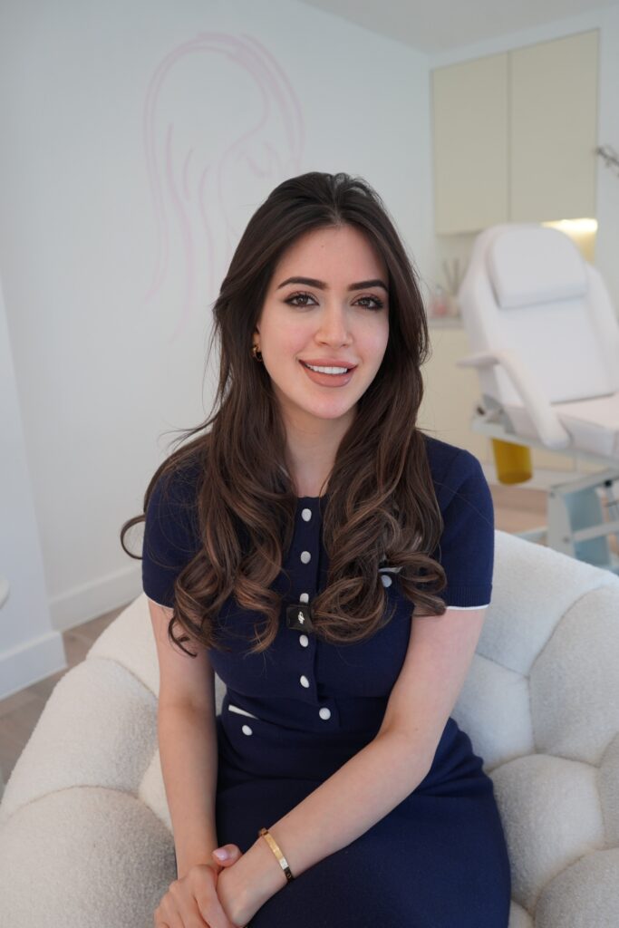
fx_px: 722
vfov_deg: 65.5
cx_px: 310
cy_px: 464
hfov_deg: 46.4
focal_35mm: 28
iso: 320
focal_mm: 28
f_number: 4
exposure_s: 1/160
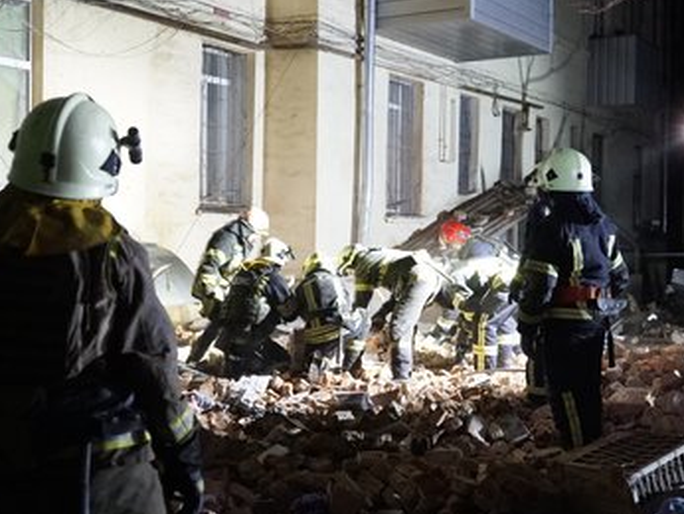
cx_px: 364
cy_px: 254
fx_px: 791
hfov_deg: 46.7
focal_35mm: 40
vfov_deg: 36.0
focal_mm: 36
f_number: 4
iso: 12800
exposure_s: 1/40
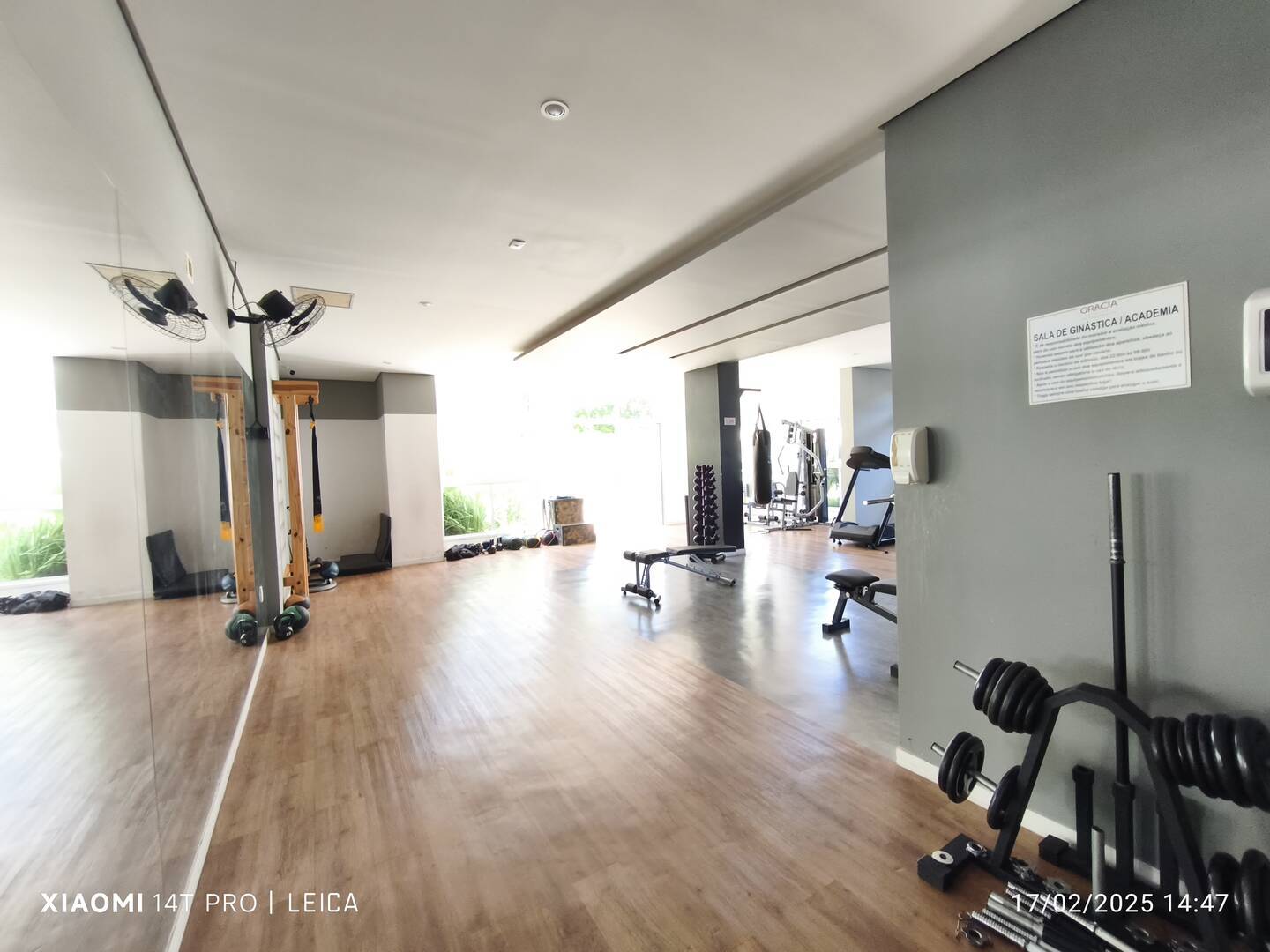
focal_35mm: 15
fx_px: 550
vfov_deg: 81.7
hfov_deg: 98.2
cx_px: 635
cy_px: 476
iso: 160
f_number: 2.2
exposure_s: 1/40
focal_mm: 1.91
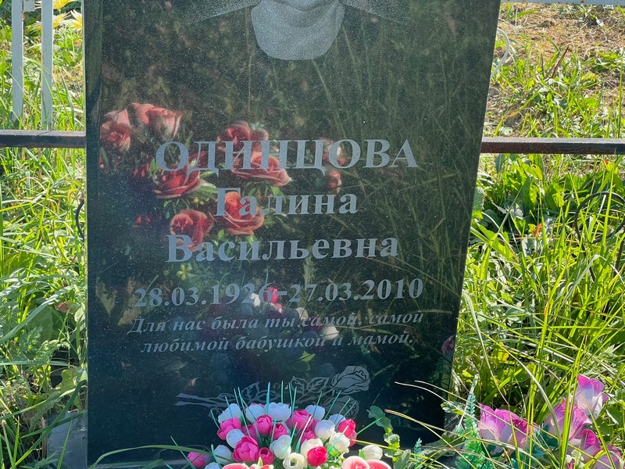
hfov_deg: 25.3
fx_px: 1390
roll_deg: -5.4
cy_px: 234
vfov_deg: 19.1
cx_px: 312
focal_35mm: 77
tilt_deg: -27.1
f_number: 2.8
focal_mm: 9
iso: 32
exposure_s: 1/160
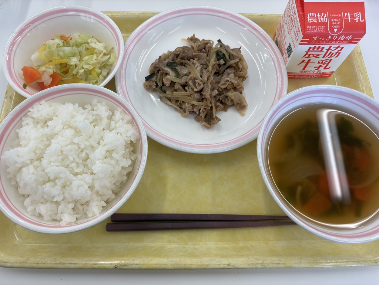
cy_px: 142
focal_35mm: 26
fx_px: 285
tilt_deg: -69.5
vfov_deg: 53.1
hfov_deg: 67.3
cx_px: 190
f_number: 1.6
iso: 40
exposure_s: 1/120
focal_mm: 5.96
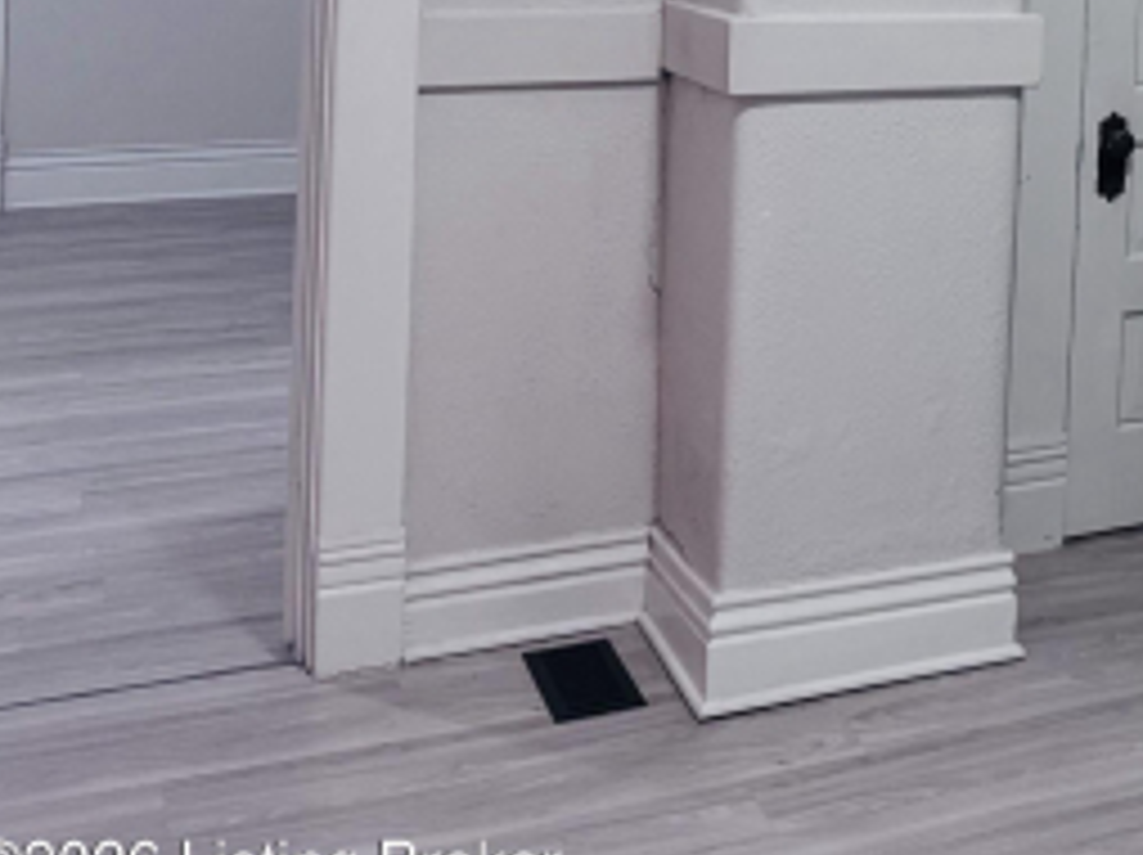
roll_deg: -2.8
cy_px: -158
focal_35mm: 63
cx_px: 1469
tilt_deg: -1.2
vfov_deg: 21.6
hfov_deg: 26.3
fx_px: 2078
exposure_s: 1/60
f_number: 1.78
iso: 320
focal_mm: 6.76
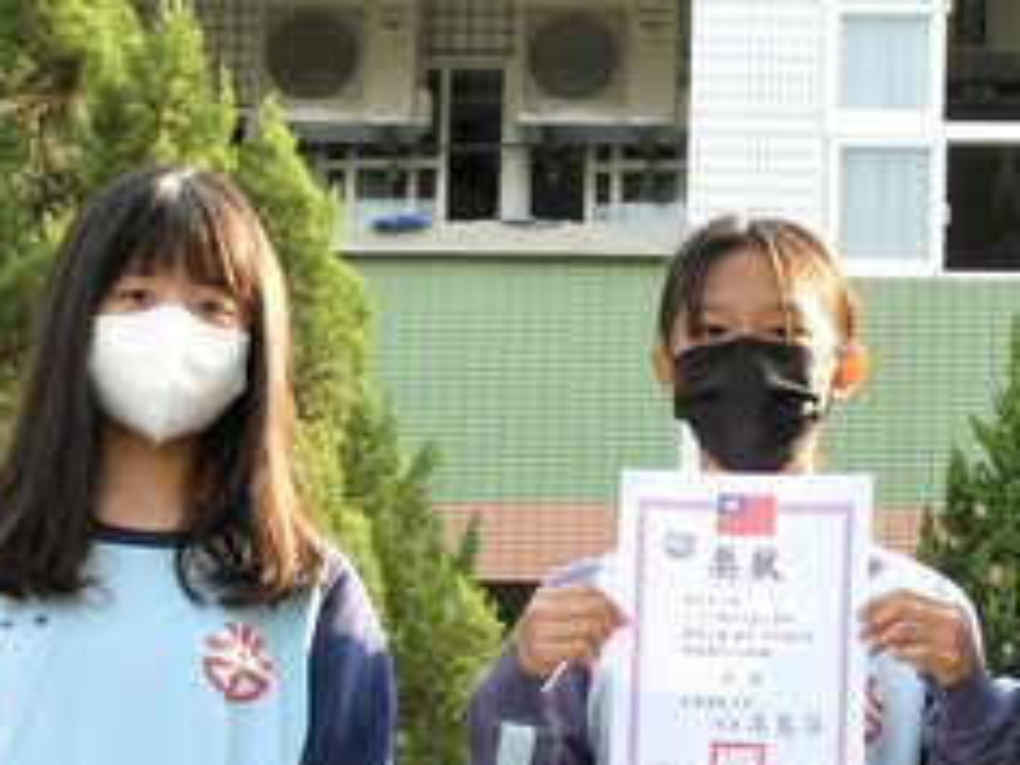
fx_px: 4715
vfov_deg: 9.1
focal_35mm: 160
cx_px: 908
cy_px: 1031
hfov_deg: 12.3
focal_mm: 9.6
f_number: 4.1
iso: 100
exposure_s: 1/80
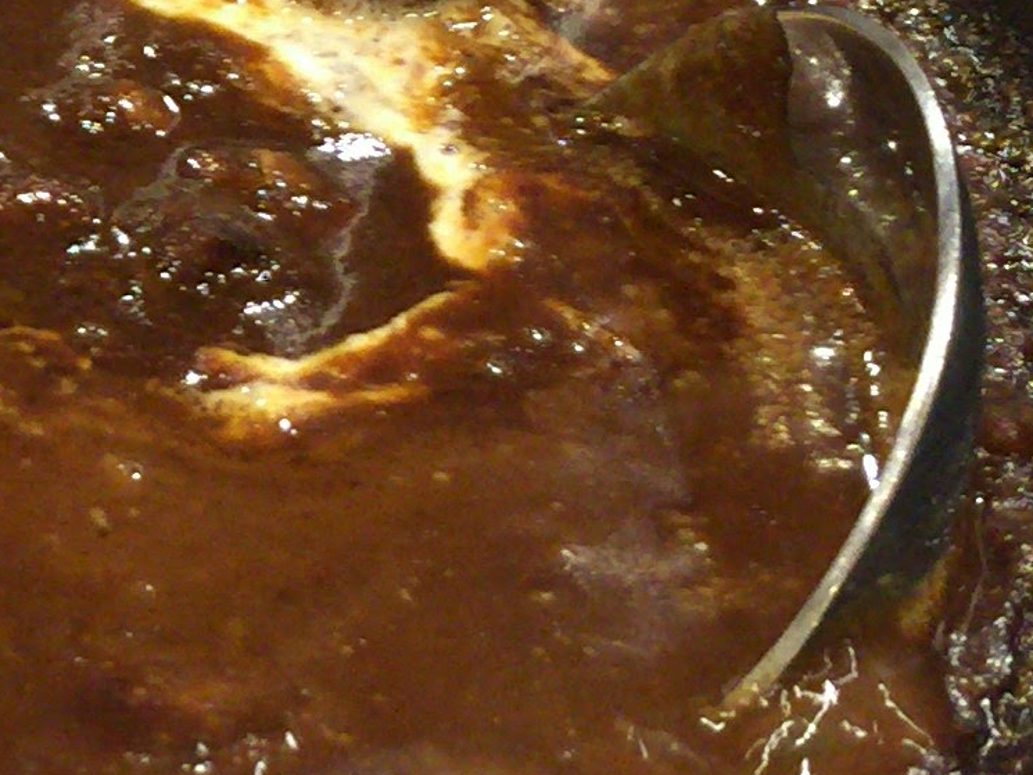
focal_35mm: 127
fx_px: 3791
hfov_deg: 14.6
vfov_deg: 11.6
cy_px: 115
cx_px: -440
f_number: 2.2
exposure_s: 1/30
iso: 160
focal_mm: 4.15
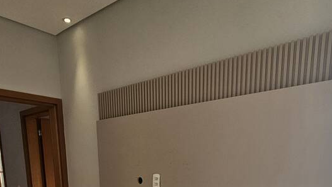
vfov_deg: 33.2
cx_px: 151
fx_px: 255
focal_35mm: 29
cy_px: 222
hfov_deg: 65.9
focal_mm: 2.2
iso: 80
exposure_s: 1/120
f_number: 2.2
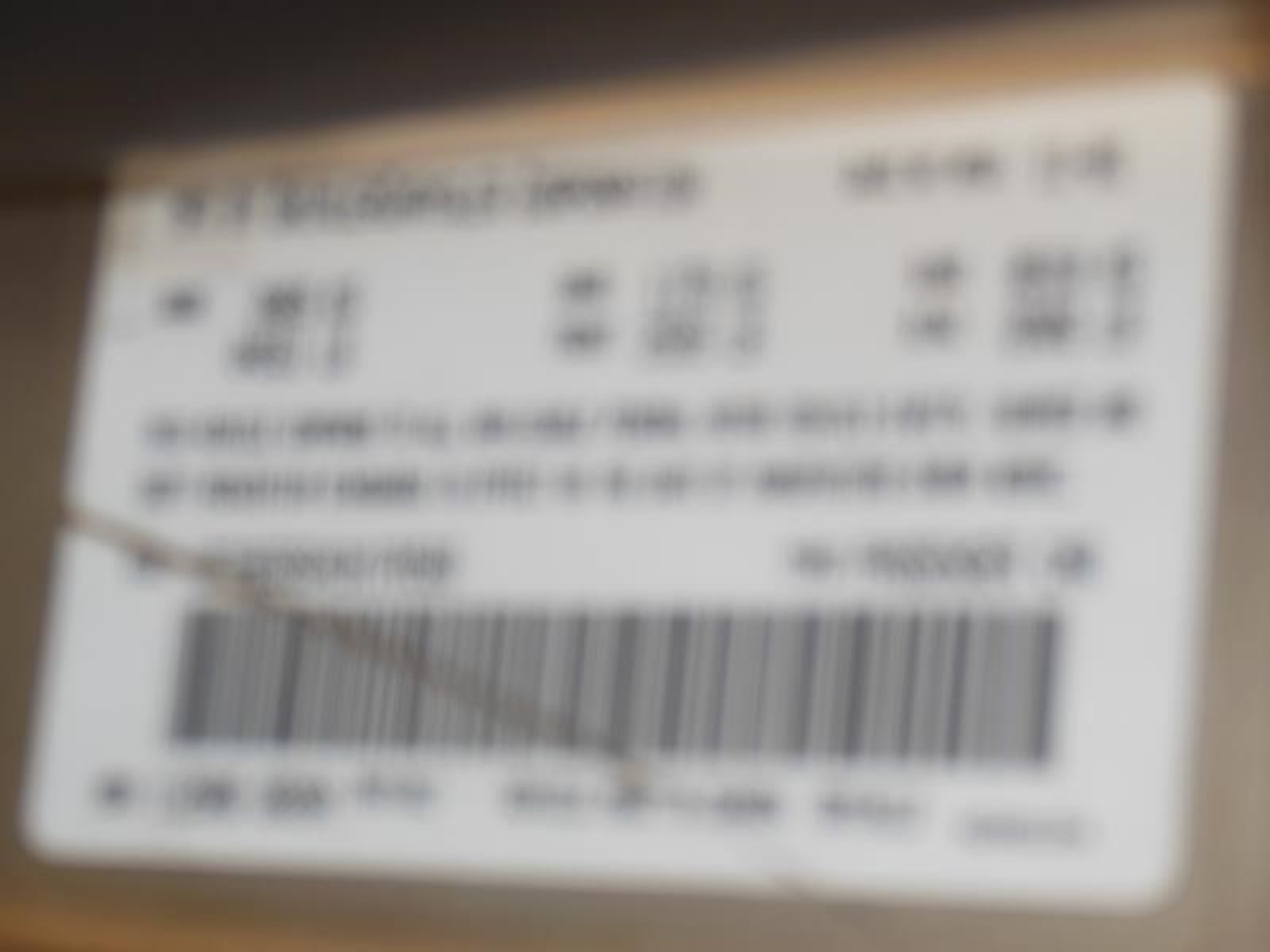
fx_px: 3595
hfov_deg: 20.0
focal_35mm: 98
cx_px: 635
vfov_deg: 15.1
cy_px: 476
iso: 125
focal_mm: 17.5
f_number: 4.7
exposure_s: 1/60
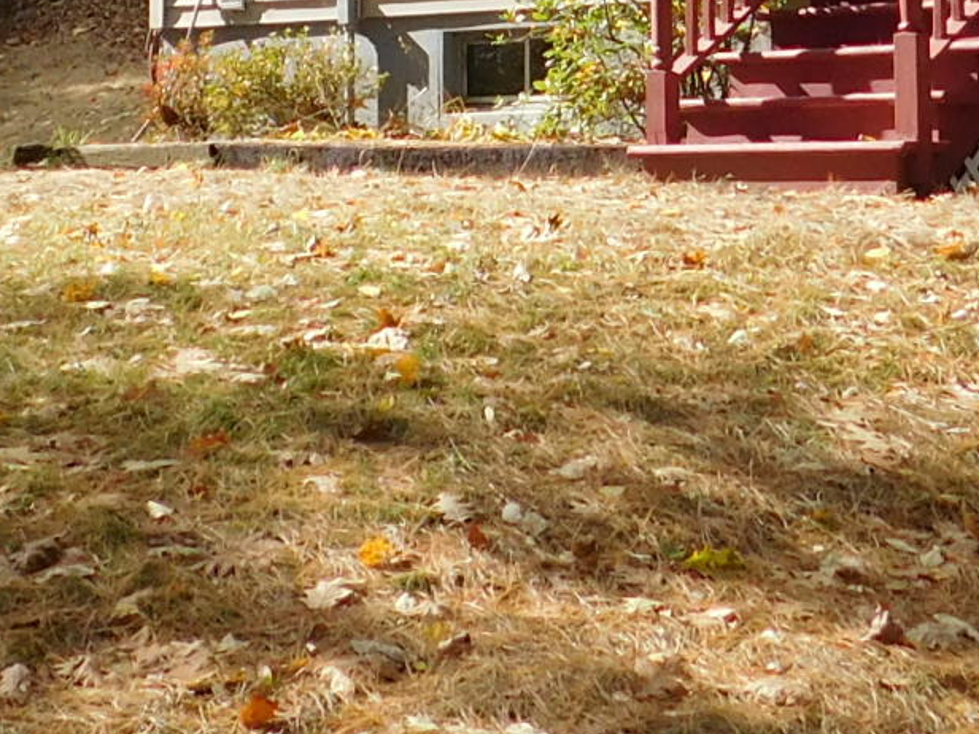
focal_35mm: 112
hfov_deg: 17.5
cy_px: -445
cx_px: 310
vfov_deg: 12.4
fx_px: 3168
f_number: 3
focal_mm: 4
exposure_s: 1/800
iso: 125
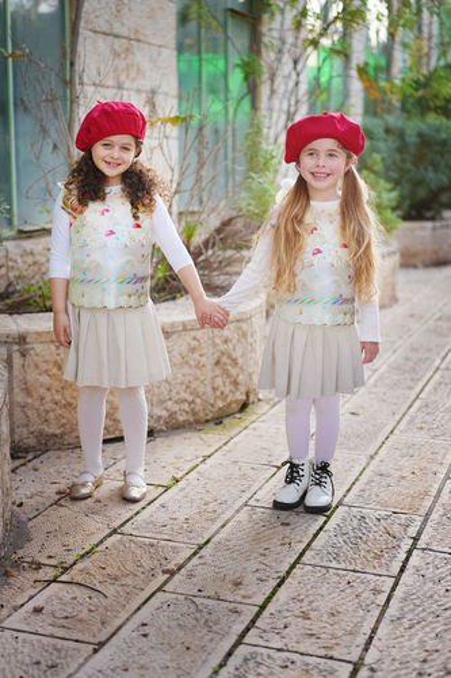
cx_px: 226
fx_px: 1034
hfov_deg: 24.6
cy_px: 339
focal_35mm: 55
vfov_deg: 36.3
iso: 100
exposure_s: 1/400
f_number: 2.2
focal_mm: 55
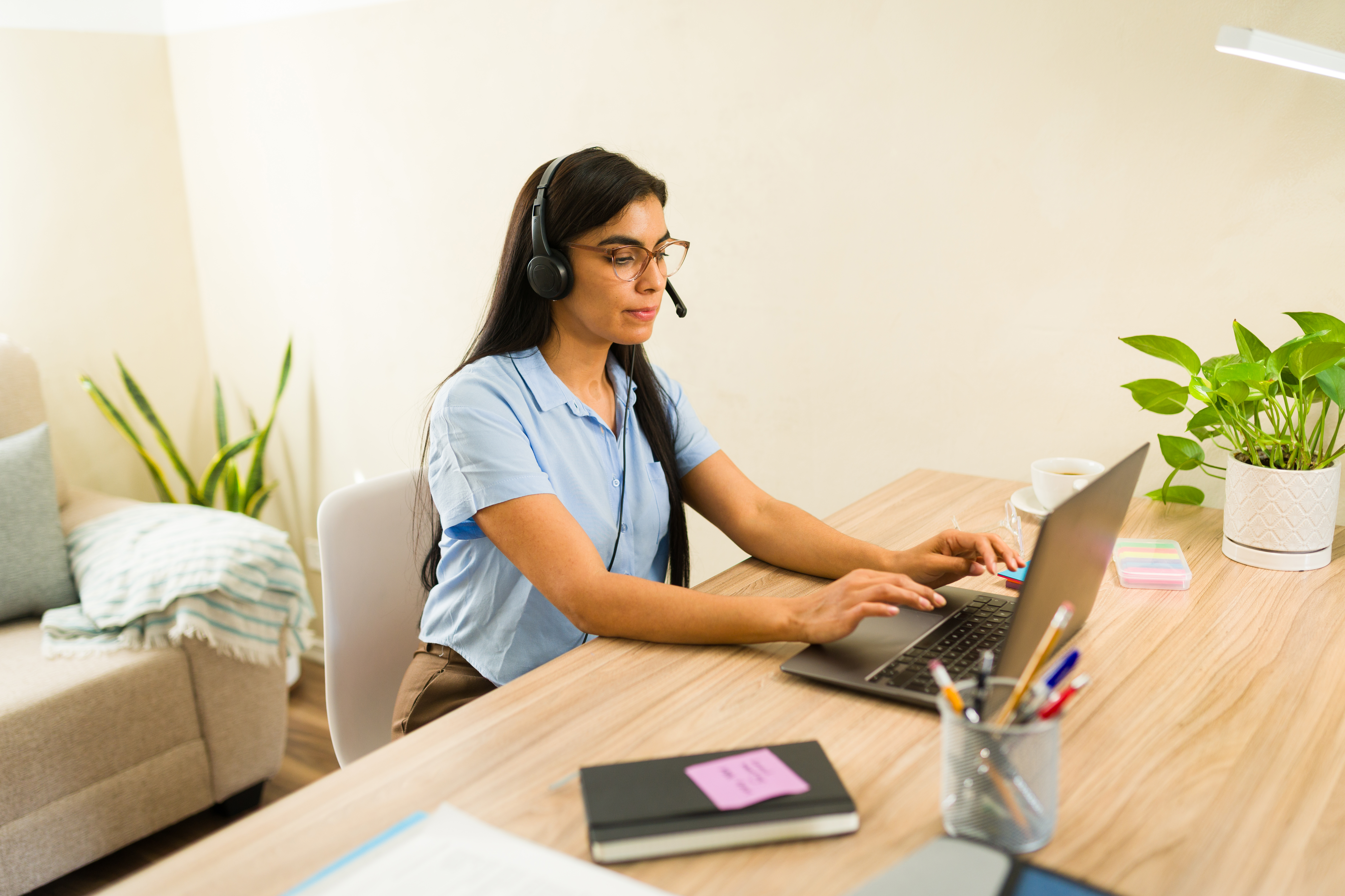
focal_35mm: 35
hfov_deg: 54.4
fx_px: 1308
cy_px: 448
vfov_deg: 37.9
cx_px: 672
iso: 400
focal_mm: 35
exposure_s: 1/100
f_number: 1.8
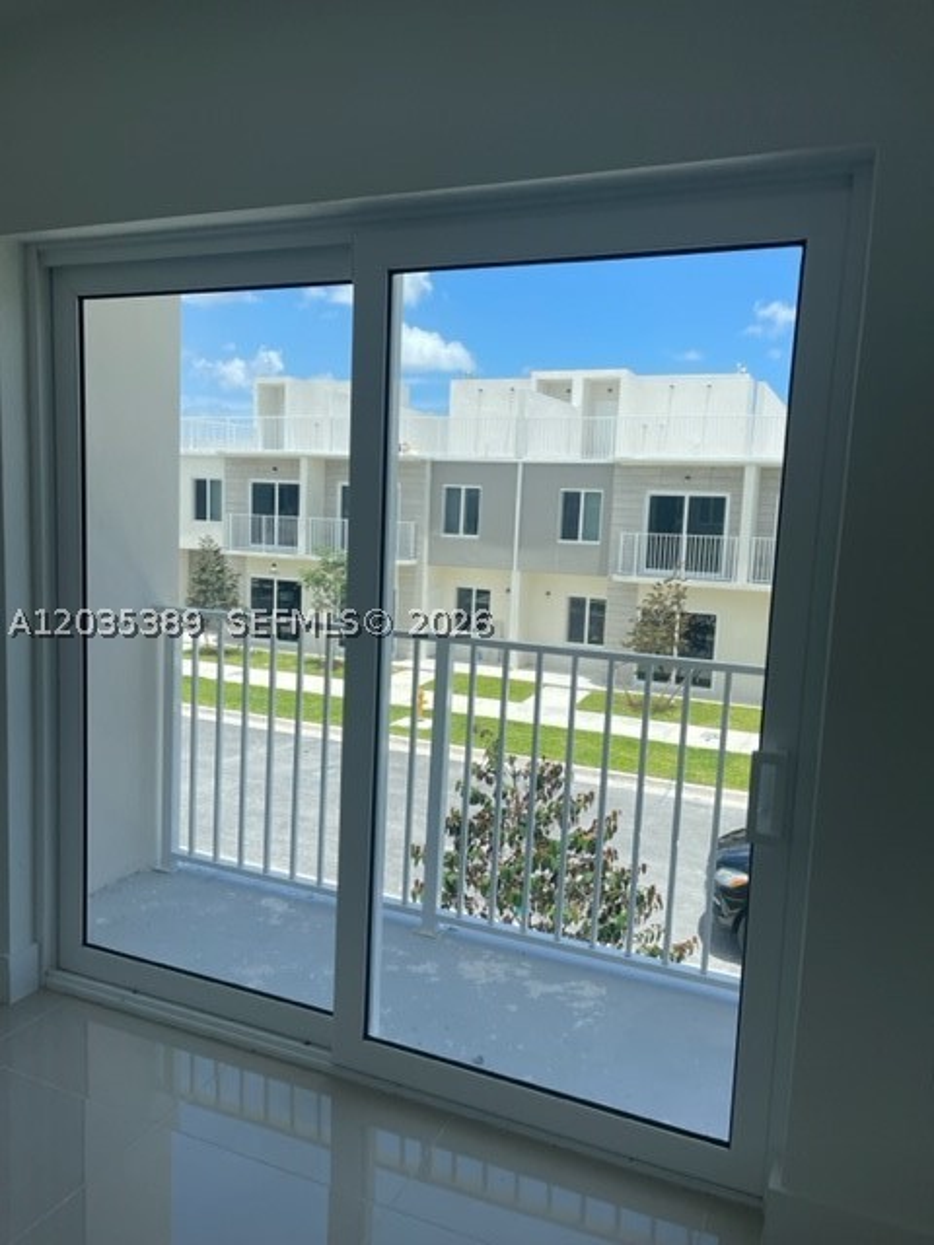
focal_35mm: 26
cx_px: 467
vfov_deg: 67.3
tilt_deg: -6.0
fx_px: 935
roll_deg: -2.4
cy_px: 622
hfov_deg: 53.1
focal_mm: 5.1
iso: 32
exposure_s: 1/1513
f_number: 1.6
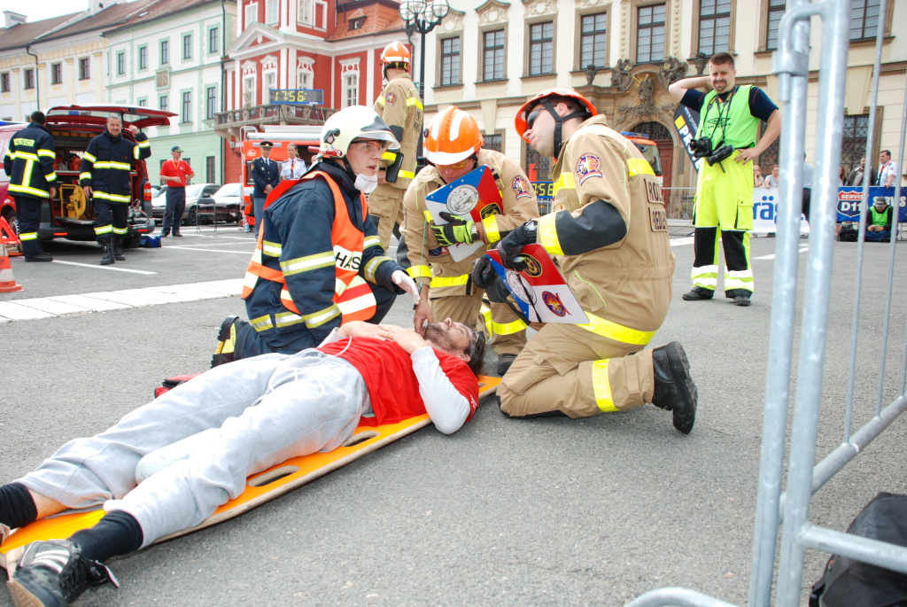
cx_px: 454
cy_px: 304
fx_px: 757
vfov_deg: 43.7
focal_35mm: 30
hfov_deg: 61.9
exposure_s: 1/200
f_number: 3.8
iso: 100
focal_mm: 20
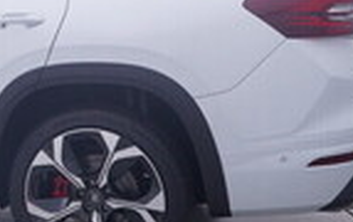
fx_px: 848
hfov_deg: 21.1
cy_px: 28
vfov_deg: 14.8
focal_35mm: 88
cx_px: -117
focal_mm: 15
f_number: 5
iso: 200
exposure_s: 1/80
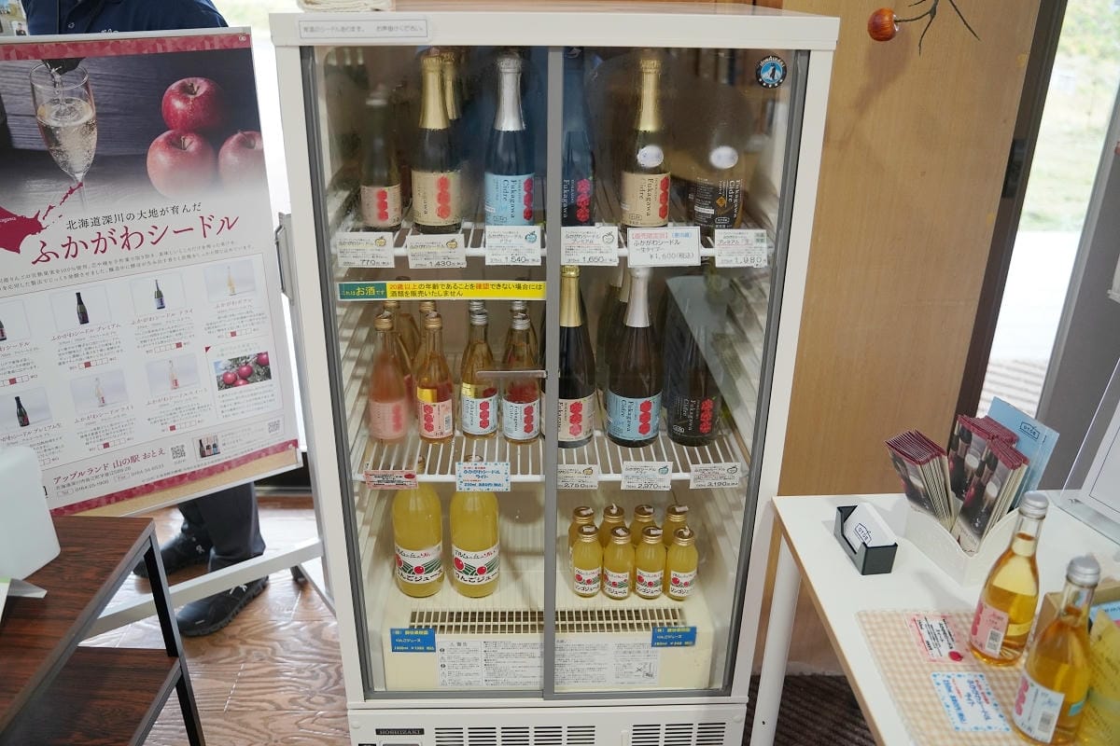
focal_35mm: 28
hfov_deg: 65.5
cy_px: 373
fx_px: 871
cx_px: 560
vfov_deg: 46.4
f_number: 3.2
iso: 1600
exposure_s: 1/160
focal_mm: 28
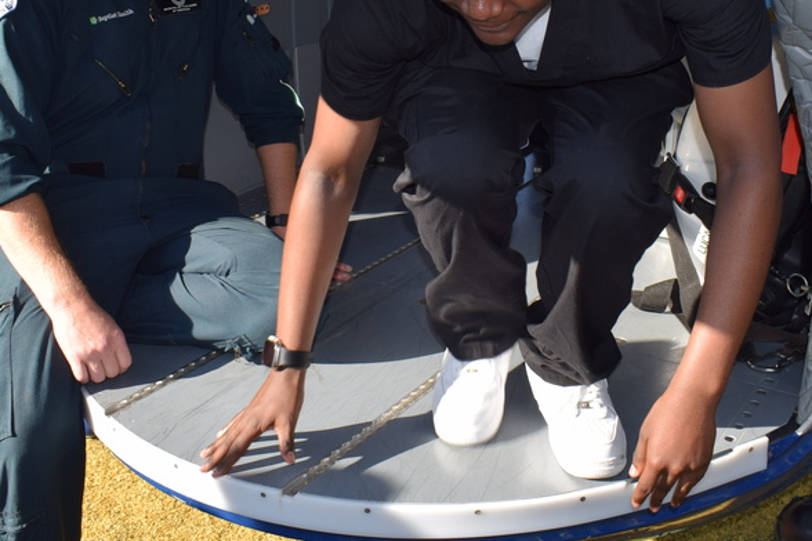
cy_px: 106
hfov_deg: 41.9
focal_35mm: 47
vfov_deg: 28.0
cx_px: 414
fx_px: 1060
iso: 100
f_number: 6.3
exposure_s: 1/160
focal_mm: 18
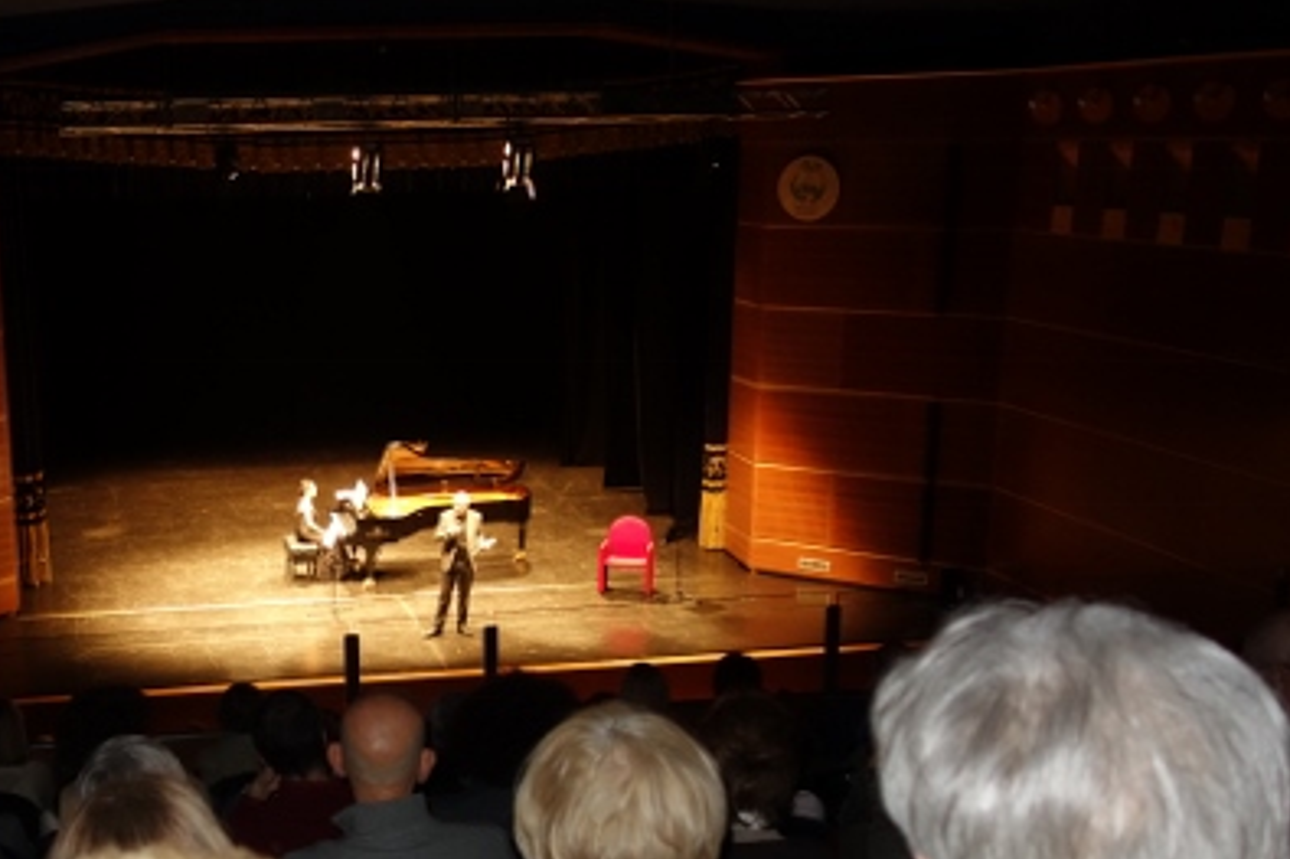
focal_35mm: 47
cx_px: 317
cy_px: 576
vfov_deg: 28.4
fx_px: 1683
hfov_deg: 40.7
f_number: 2
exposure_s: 1/15
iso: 400
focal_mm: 10.77
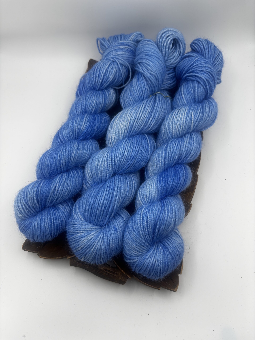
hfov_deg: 53.1
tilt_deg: -67.6
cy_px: 170
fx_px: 255
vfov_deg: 67.3
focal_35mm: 26
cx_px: 128
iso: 40
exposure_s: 1/209
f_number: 1.6
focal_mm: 5.96
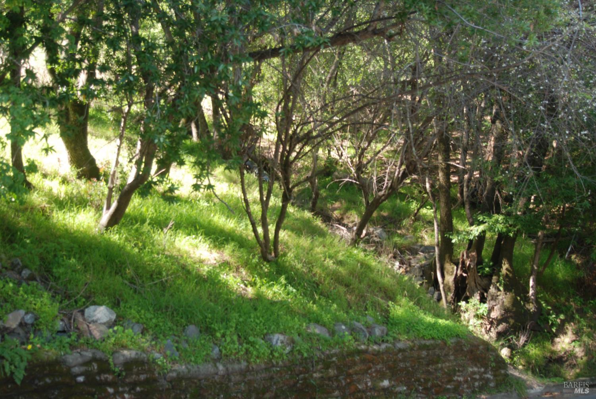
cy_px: 200
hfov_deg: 46.3
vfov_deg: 32.0
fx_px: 696
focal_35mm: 42
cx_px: 298
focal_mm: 28
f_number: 3.5
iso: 125
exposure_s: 1/40
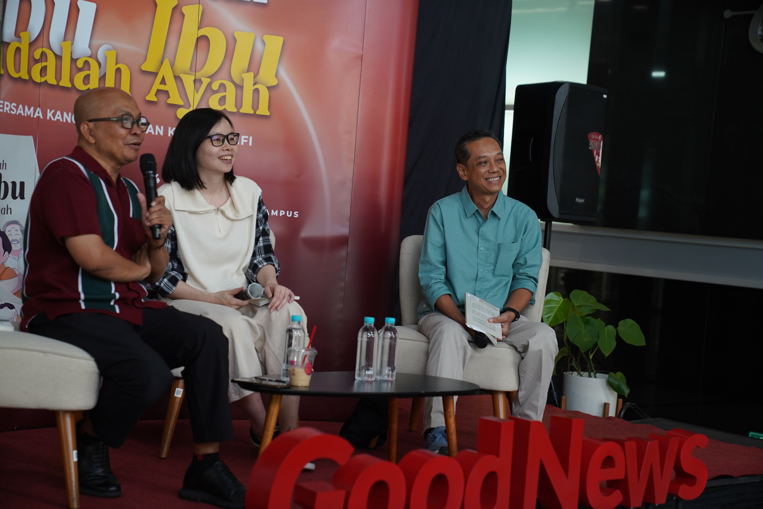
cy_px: 254
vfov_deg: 19.5
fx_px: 1483
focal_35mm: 70
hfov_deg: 28.8
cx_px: 382
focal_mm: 70
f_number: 4.5
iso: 800
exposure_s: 1/125
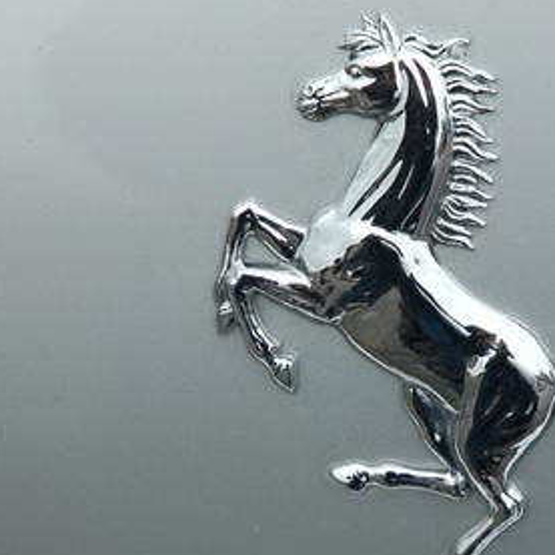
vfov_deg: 7.5
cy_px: 313
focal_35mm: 232
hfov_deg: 7.5
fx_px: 4208
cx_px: 456
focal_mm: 70
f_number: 4.5
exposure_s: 1/320
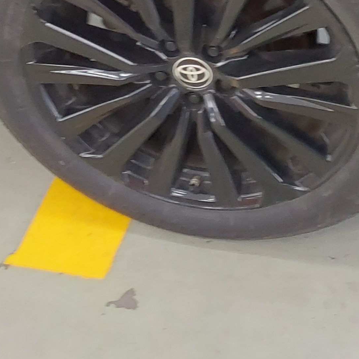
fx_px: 868
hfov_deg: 23.2
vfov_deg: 22.7
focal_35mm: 74
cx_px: 245
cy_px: 26
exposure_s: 1/60
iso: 200
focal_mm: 2.91
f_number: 1.9
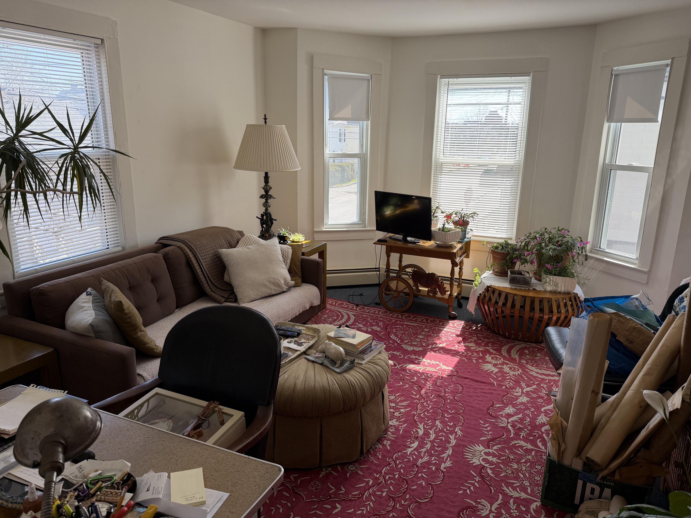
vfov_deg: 56.8
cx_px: 346
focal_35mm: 24
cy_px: 259
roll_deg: -0.6
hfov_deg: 71.6
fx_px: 479
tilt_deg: -16.2
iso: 100
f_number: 1.78
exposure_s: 1/416
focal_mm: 6.76
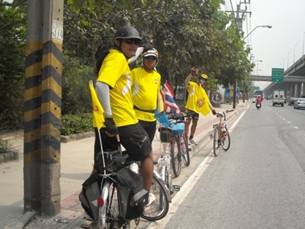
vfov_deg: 32.9
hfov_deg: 42.8
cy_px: 110
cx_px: 176
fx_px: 388
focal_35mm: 44
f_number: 5.6
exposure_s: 1/192
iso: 64
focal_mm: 5.7
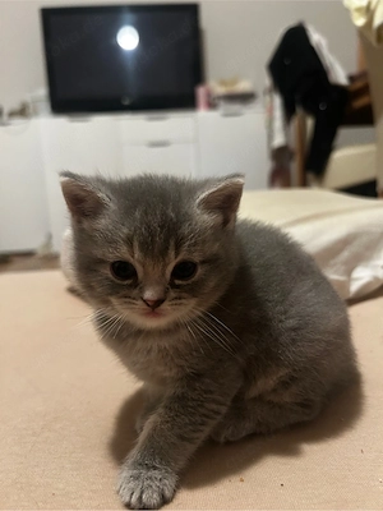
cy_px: 256
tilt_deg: -8.2
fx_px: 384
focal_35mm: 26
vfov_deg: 67.3
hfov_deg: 53.1
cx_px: 192
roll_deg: +2.8
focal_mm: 5.7
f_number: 1.5
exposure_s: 1/33
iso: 640
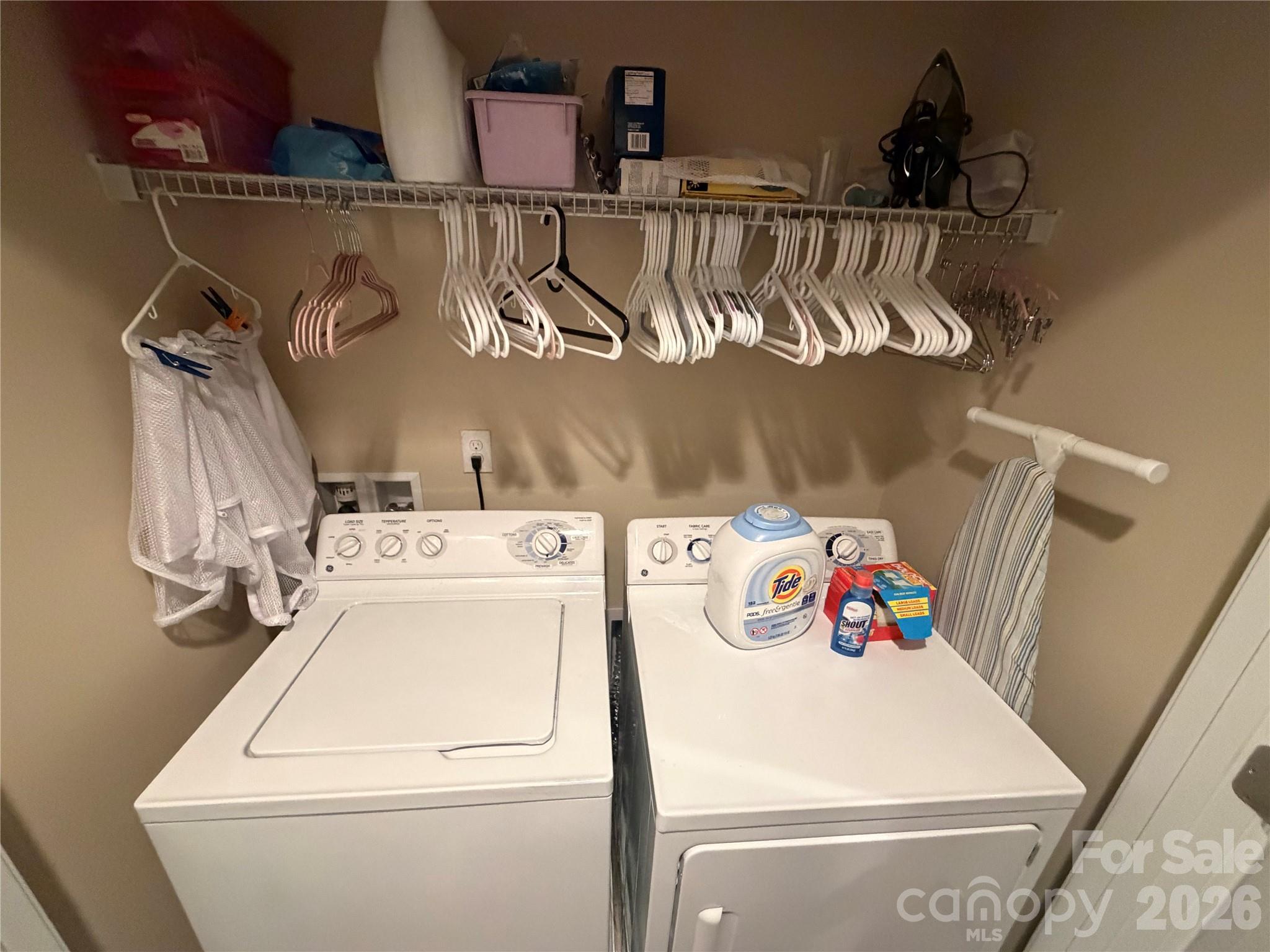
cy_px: 476
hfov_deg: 102.1
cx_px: 635
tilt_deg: -23.3
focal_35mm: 14
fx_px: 514
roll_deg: -1.7
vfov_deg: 85.7
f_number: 2.2
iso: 1000
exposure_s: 1/60
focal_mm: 2.22
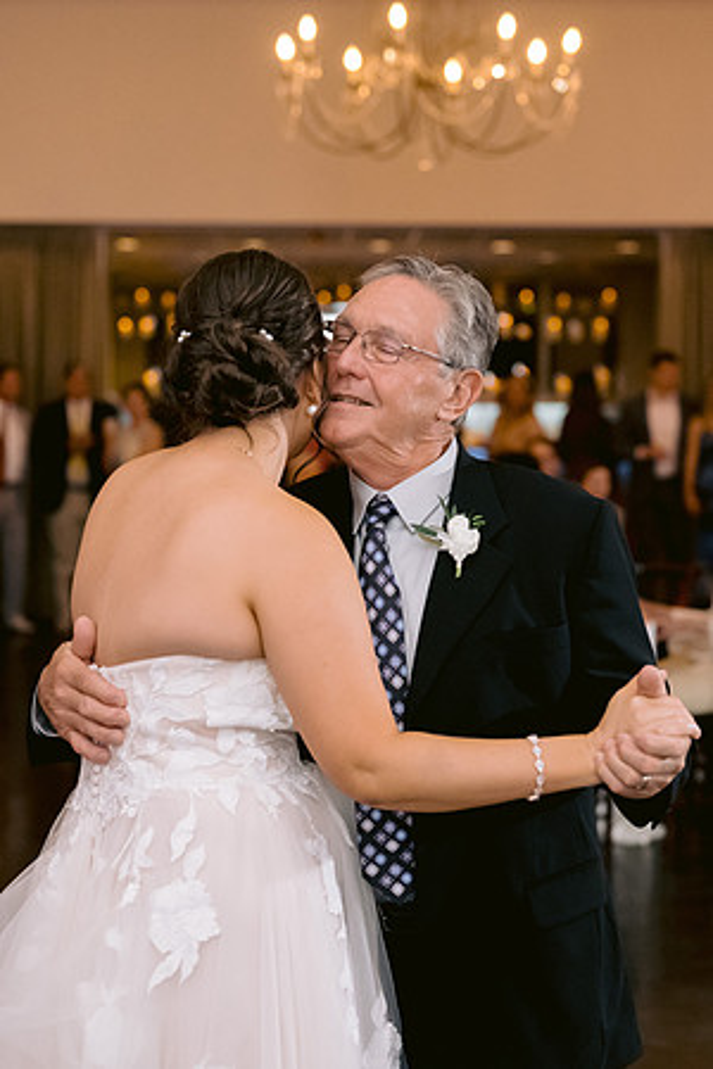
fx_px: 2228
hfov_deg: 18.2
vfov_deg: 27.0
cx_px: 342
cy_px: 535
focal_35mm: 75
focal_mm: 50
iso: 3200
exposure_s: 1/160
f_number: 2.5
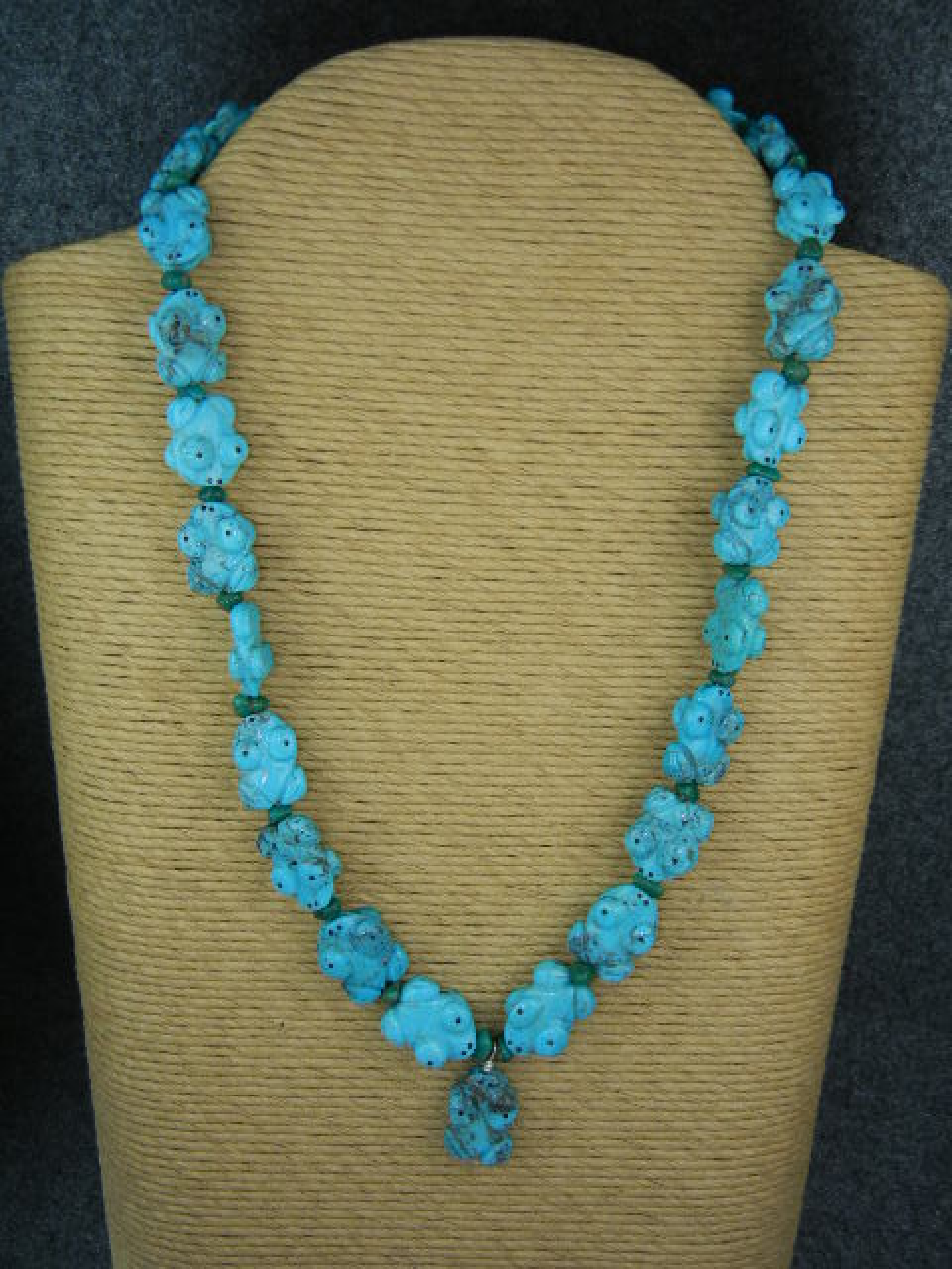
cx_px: 476
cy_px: 634
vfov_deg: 54.0
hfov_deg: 41.8
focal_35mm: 34
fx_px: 1247
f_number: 3.6
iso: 200
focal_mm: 6.2
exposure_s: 1/30
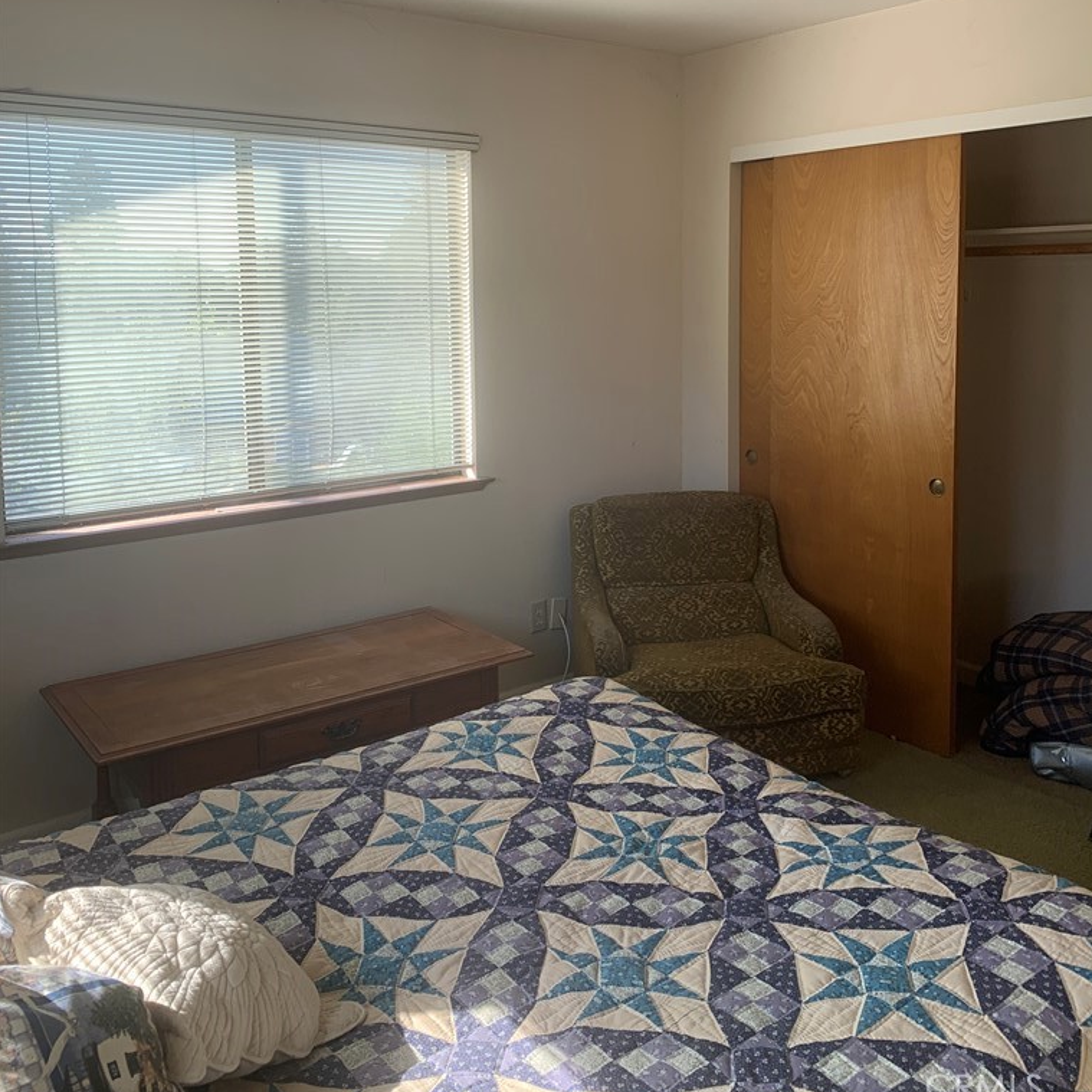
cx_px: 550
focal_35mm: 31
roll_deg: +0.5
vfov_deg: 51.6
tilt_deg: -3.9
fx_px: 1106
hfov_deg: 52.5
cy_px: 371
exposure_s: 1/121
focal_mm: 4.25
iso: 32
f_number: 1.8
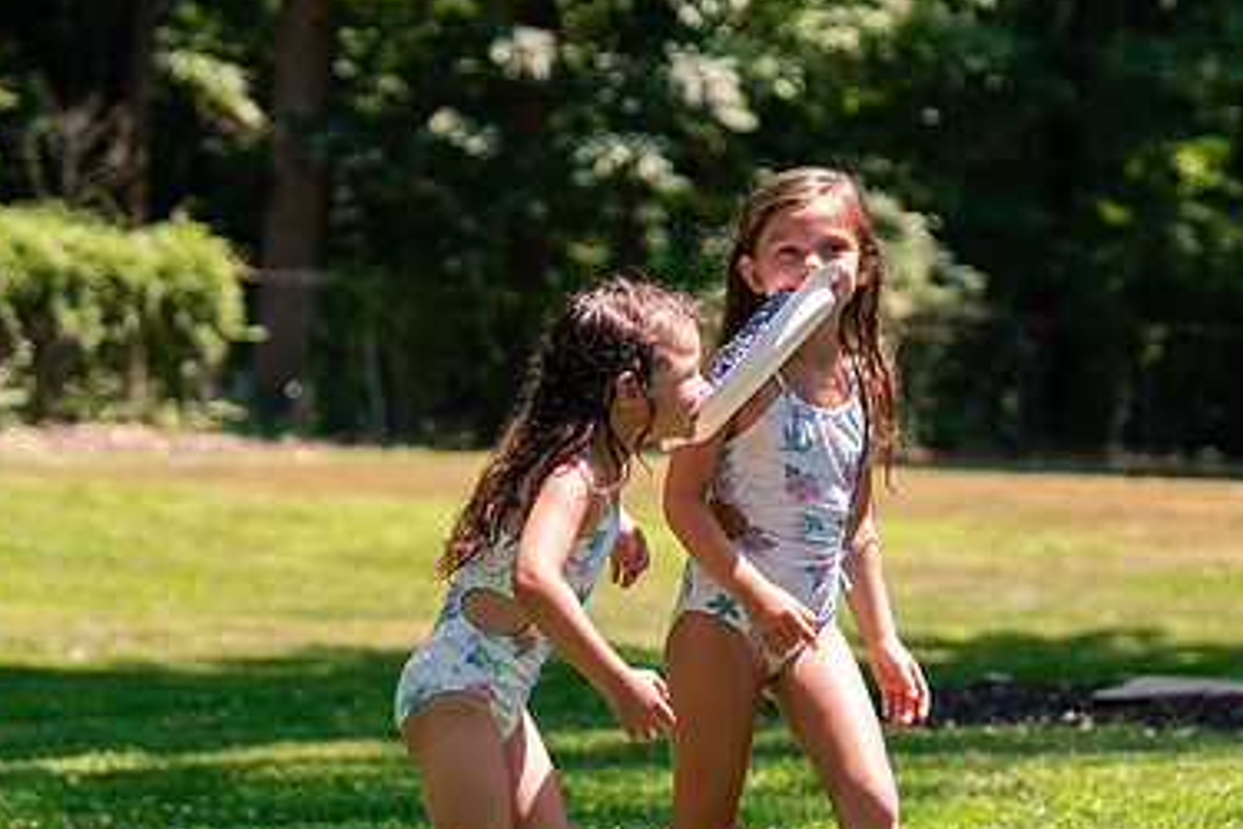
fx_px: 5697
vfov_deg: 8.3
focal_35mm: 165
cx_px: 646
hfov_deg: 12.5
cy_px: 395
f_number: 2.8
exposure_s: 1/2500
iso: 400
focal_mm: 70
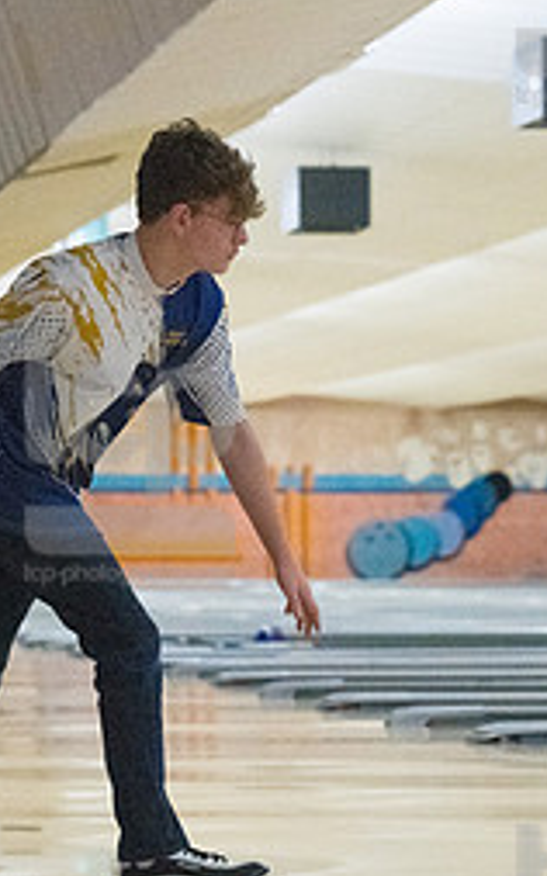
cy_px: 462
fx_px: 4582
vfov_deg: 10.9
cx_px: 132
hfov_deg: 6.8
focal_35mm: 192
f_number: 4
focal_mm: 82
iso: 10000
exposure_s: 1/1000
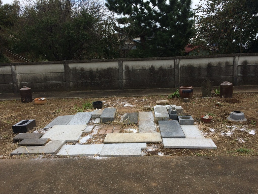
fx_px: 216
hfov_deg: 61.7
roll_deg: +3.0
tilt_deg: -14.7
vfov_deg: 48.2
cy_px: 97
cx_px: 129
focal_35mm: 29
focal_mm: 4.15
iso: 32
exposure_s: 1/1282
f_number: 2.2
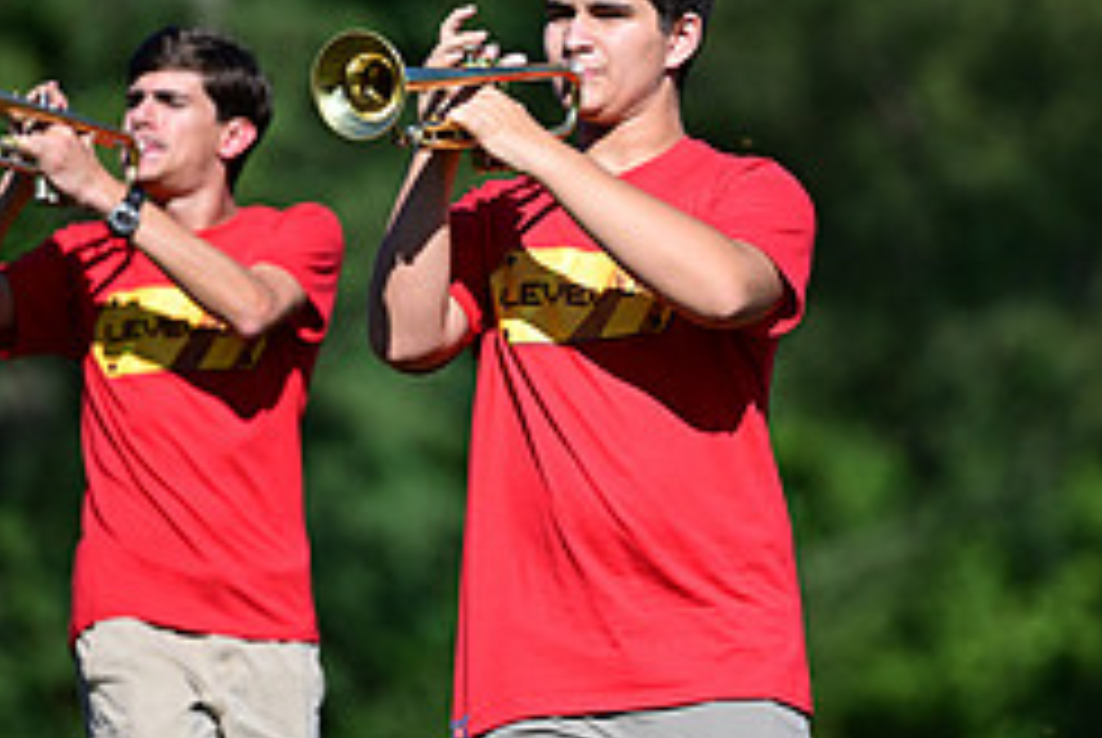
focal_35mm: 473
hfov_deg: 4.4
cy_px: 412
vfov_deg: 2.9
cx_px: 688
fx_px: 14496
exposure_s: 1/1600
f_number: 2.8
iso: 100
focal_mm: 200
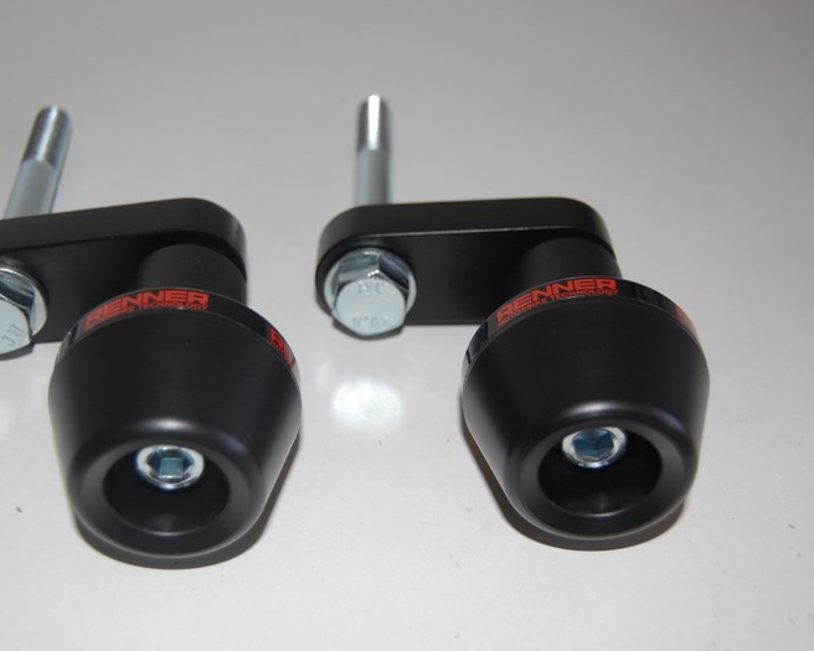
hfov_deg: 38.6
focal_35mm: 48
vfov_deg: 31.5
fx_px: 1157
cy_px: 325
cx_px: 324
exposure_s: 1/60
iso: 320
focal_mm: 28
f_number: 4.2
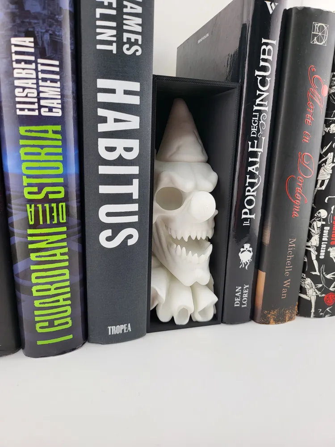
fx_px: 310
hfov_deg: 56.8
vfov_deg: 71.6
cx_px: 168
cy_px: 224
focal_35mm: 24
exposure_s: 1/292
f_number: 1.8
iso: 40
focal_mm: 5
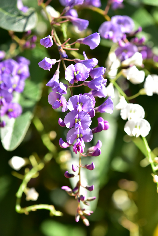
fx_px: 839
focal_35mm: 128
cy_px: 118
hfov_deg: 10.8
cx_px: 79
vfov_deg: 16.1
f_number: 6.3
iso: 320
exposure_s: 1/250
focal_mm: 85
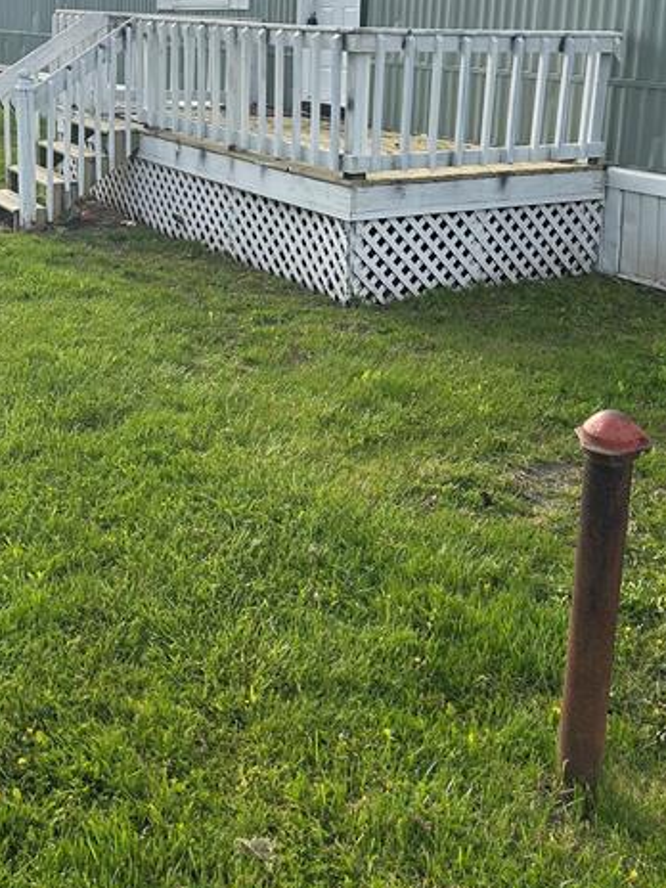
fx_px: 1103
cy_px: 241
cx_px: 299
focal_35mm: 43
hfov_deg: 33.6
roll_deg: -2.6
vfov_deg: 42.7
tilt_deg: -11.8
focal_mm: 5.7
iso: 50
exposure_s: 1/1344
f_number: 1.5
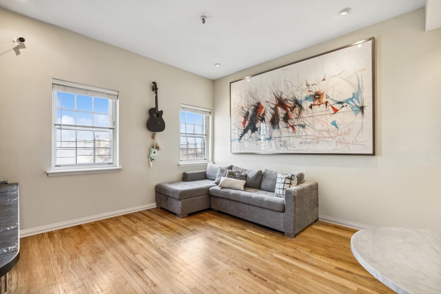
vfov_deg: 73.7
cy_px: 147
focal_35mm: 16
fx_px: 196
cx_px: 220
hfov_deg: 96.7
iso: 100
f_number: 11
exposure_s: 1/1.67
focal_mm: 16
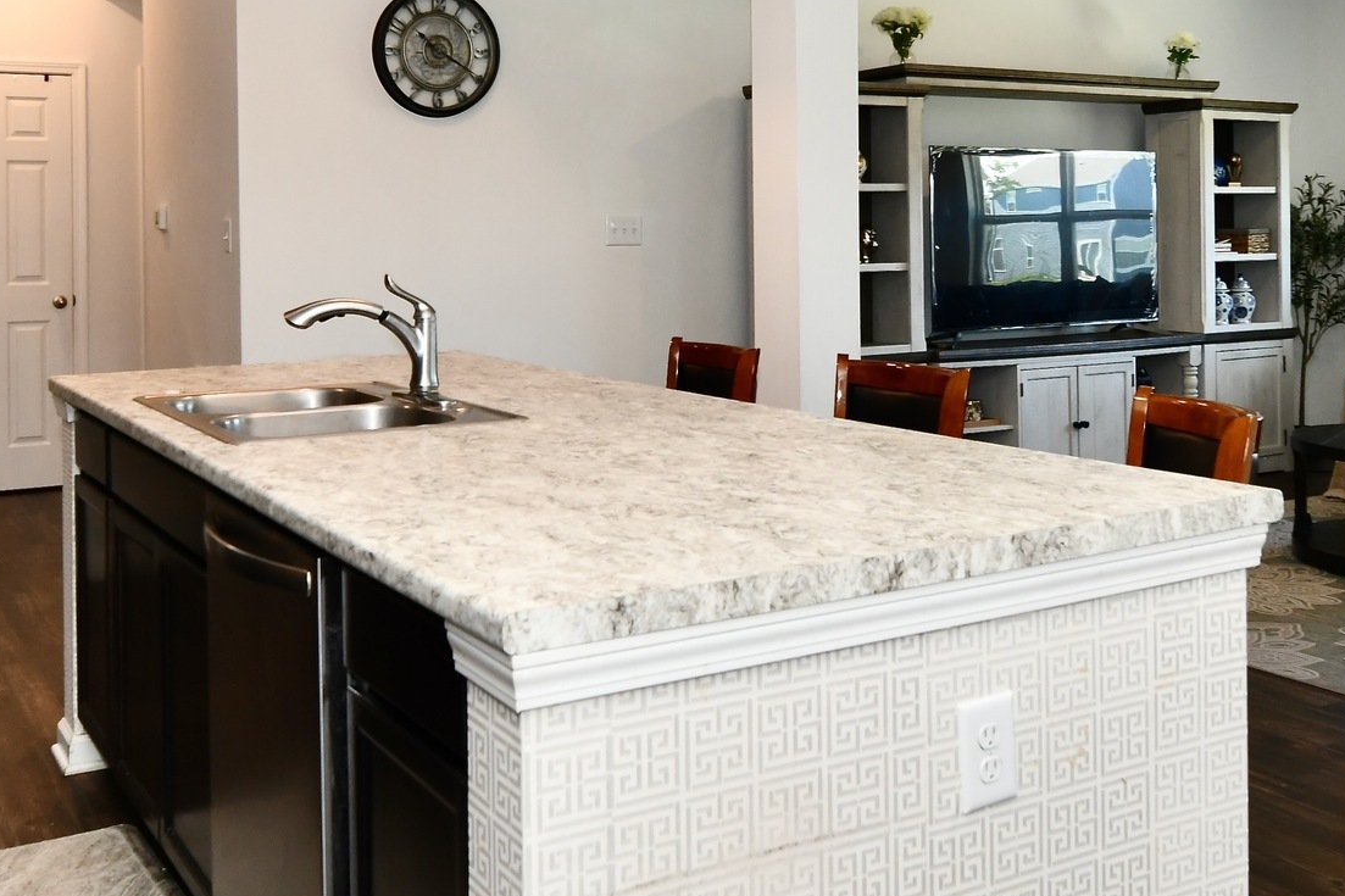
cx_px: 649
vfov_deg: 33.8
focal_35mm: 39
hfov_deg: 49.6
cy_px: 271
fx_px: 1457
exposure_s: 1/60
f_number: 6.3
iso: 640
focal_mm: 14
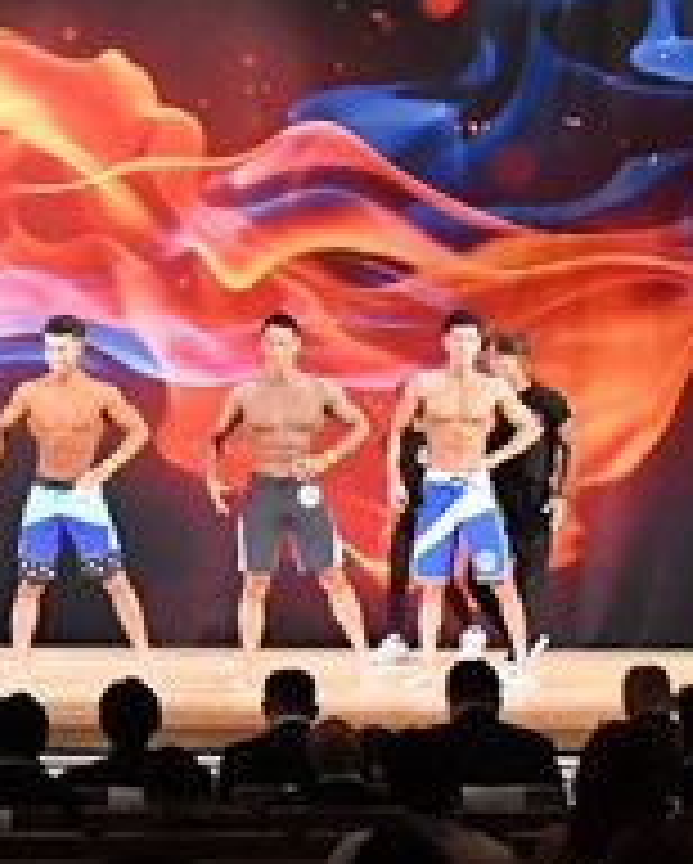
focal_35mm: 159
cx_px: 124
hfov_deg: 9.7
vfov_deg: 12.1
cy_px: 252
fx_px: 4070
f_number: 5.6
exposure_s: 1/400
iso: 9000
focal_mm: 28
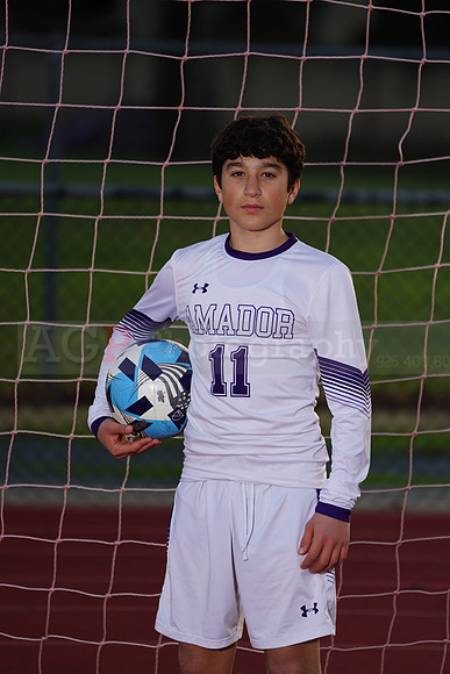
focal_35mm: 379
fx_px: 7101
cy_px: 337
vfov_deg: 5.4
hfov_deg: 3.6
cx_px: 225
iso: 320
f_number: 5.6
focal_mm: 379
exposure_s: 1/250
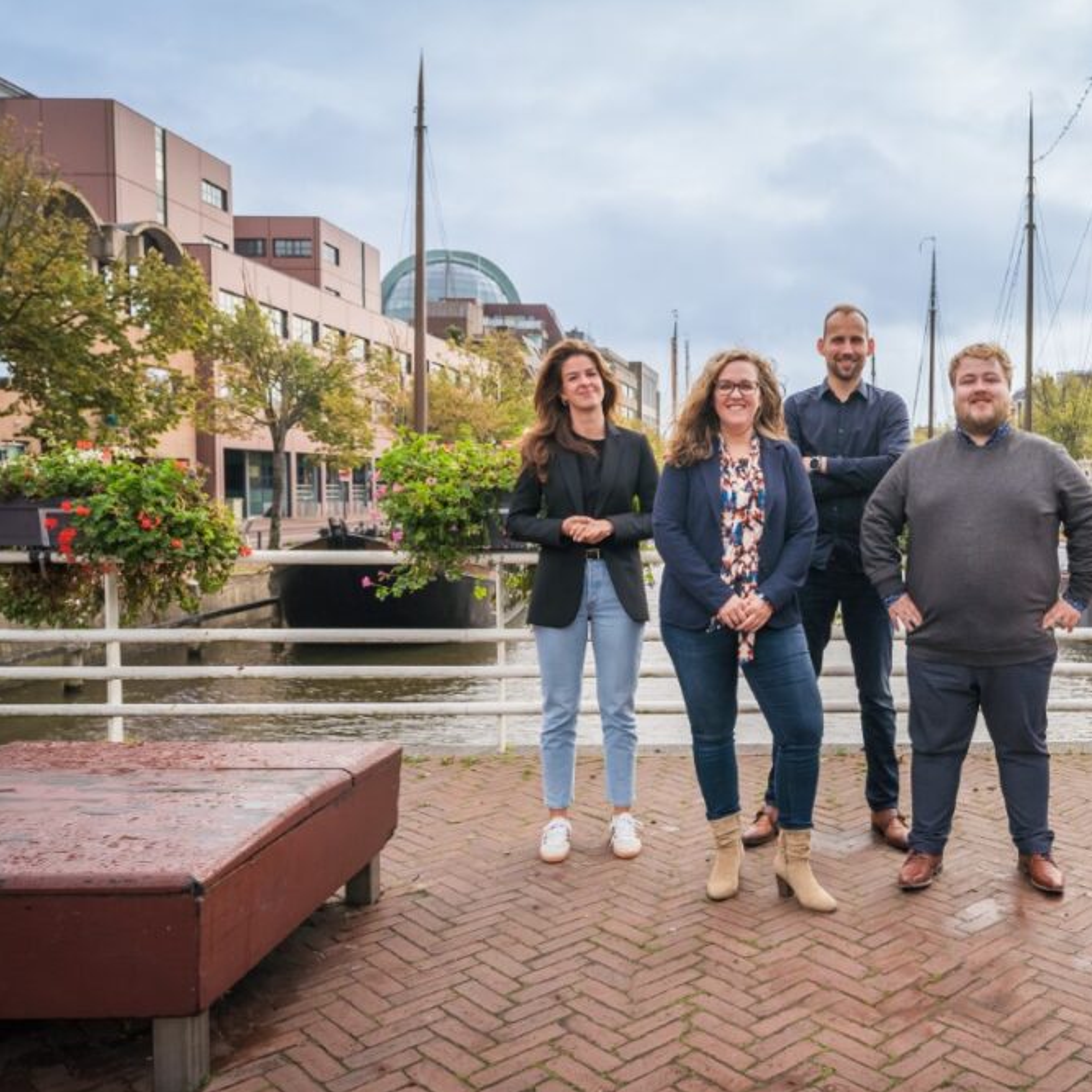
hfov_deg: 51.9
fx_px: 1071
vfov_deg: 54.0
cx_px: 810
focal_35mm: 30
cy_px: 554
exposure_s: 1/1250
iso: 640
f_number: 5.6
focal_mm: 23
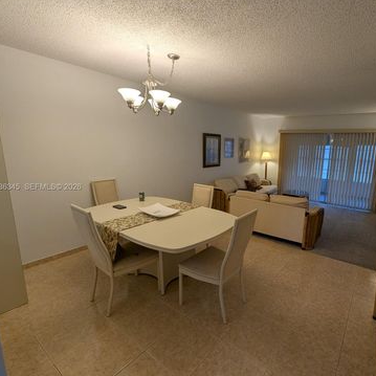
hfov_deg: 85.3
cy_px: 187
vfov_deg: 87.4
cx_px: 241
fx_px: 197
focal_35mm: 16
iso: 89
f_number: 2.2
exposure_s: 1/120
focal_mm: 1.95
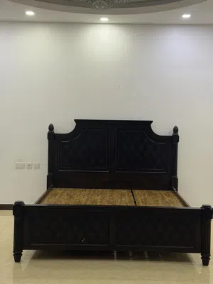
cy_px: 142
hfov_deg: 30.3
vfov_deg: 39.7
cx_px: 106
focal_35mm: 48
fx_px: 394
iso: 125
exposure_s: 1/50
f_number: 1.78
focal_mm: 6.76
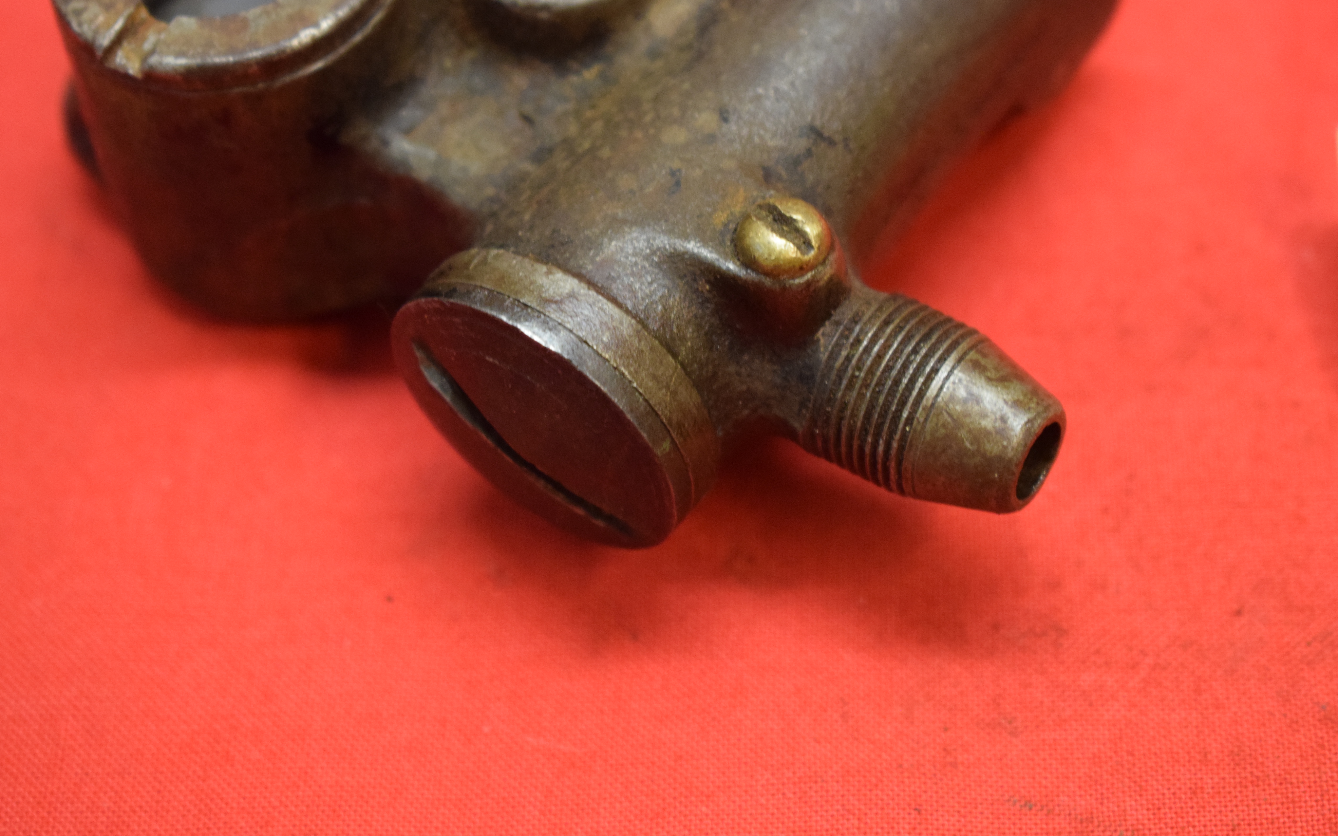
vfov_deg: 14.1
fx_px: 3375
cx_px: 682
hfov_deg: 22.4
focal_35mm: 93
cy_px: 356
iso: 2000
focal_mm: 55
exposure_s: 1/60
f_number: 5.6
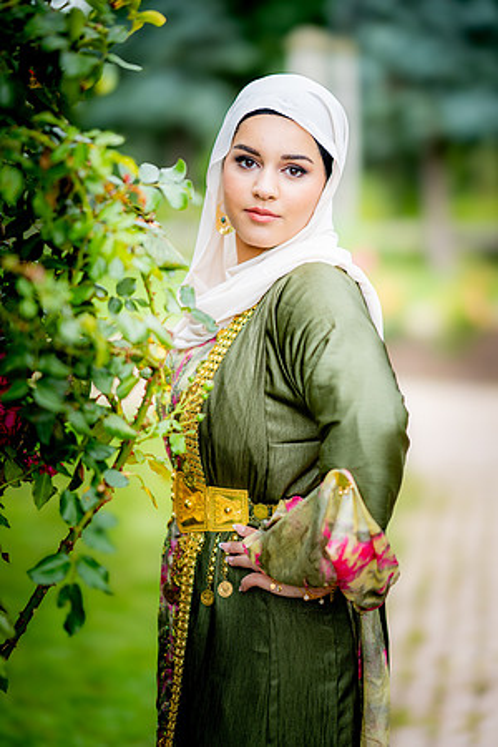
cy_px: 374
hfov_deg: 16.1
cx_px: 249
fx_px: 1764
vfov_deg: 23.9
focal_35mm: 85
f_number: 1.4
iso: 100
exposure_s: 1/2000
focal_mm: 85
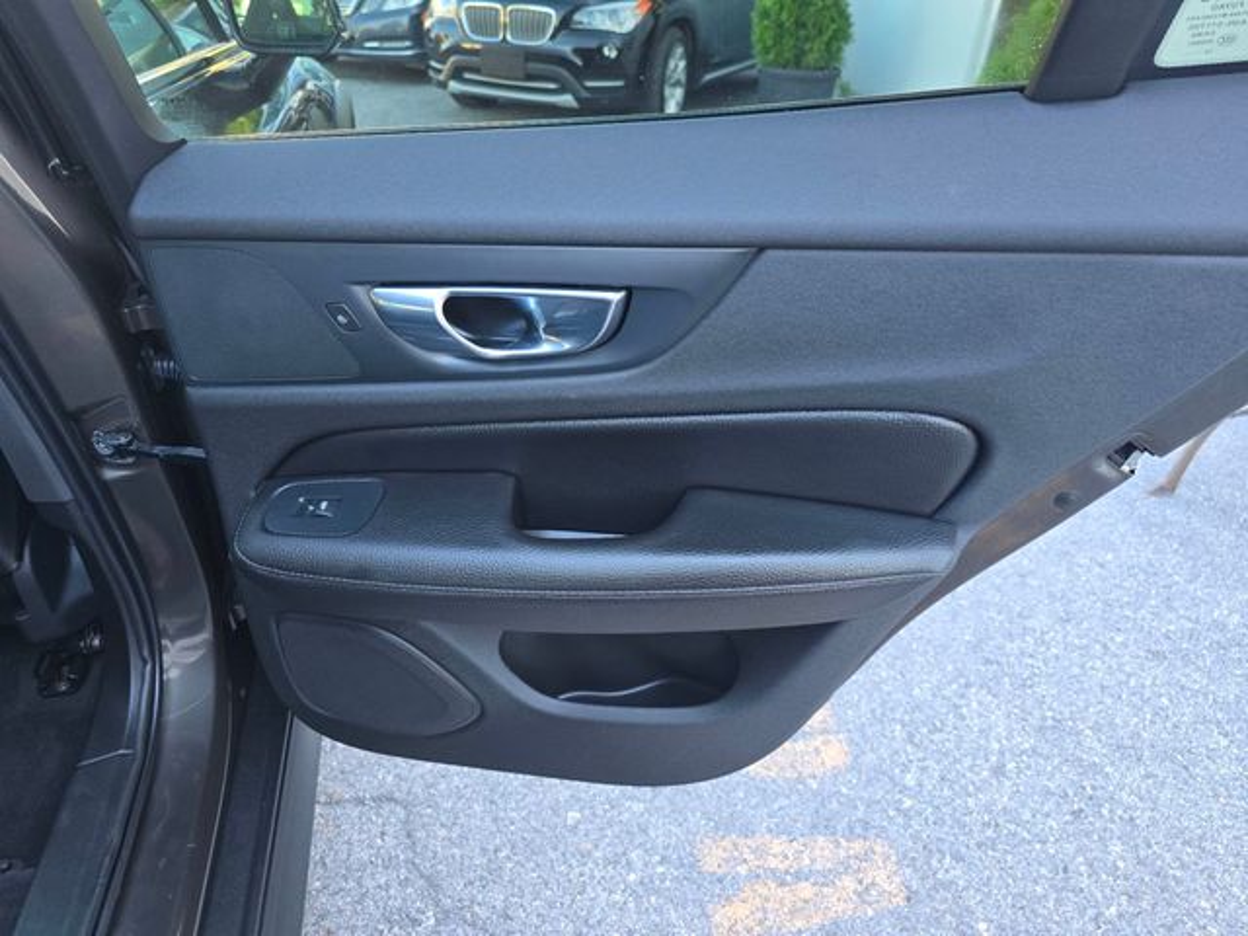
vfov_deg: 58.9
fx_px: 829
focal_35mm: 23
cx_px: 624
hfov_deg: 73.9
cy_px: 468
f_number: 1.7
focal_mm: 6.3
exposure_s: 1/120
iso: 200
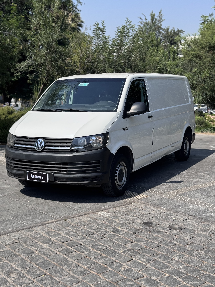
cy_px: 144
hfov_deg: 30.3
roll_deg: -0.8
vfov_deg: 39.7
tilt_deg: -8.2
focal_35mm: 48
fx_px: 398
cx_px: 108
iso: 64
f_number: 1.78
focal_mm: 6.76
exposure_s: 1/3817
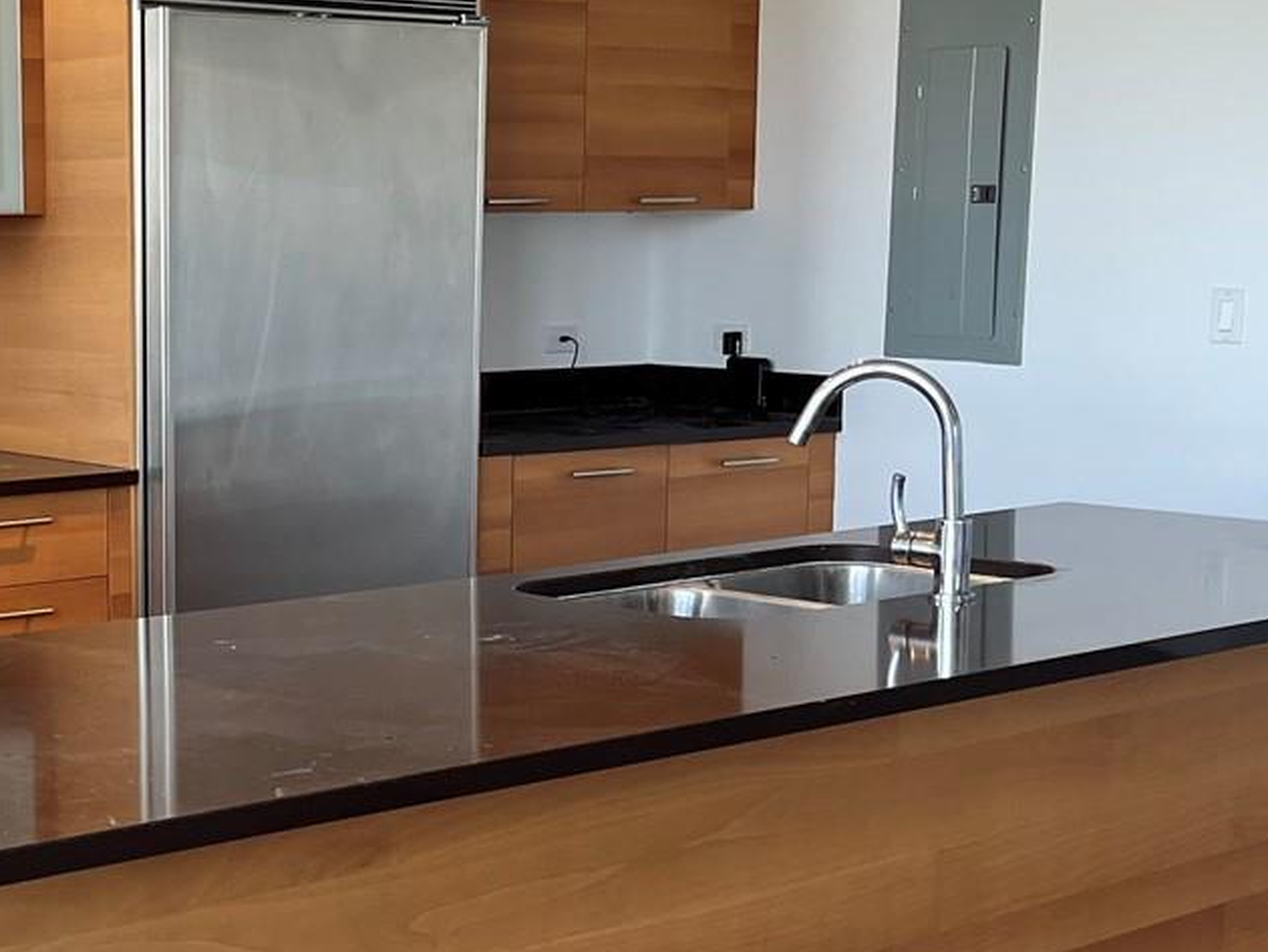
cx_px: 155
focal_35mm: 66
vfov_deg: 22.2
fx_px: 2419
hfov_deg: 28.4
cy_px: 590
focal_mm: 5.1
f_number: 1.6
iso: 125
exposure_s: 1/120
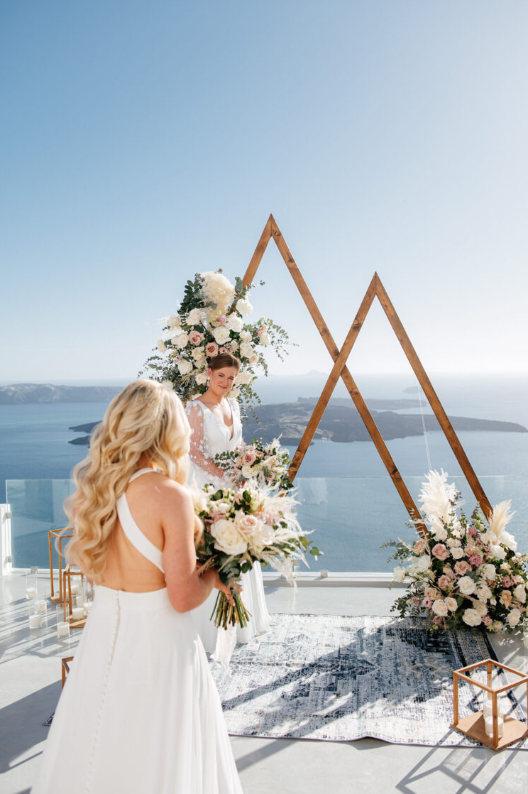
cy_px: 385
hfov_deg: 41.1
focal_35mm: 32
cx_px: 265
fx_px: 705
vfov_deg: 58.7
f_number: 4
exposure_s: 1/1250
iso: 100
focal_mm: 31
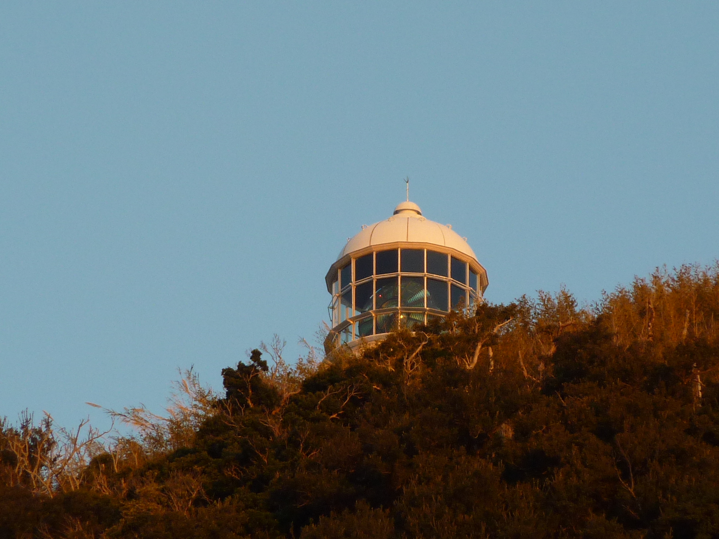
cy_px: 270
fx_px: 11112
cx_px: 360
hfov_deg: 3.7
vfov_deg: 2.8
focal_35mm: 535
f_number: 4.9
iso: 125
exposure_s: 1/125
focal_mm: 49.2
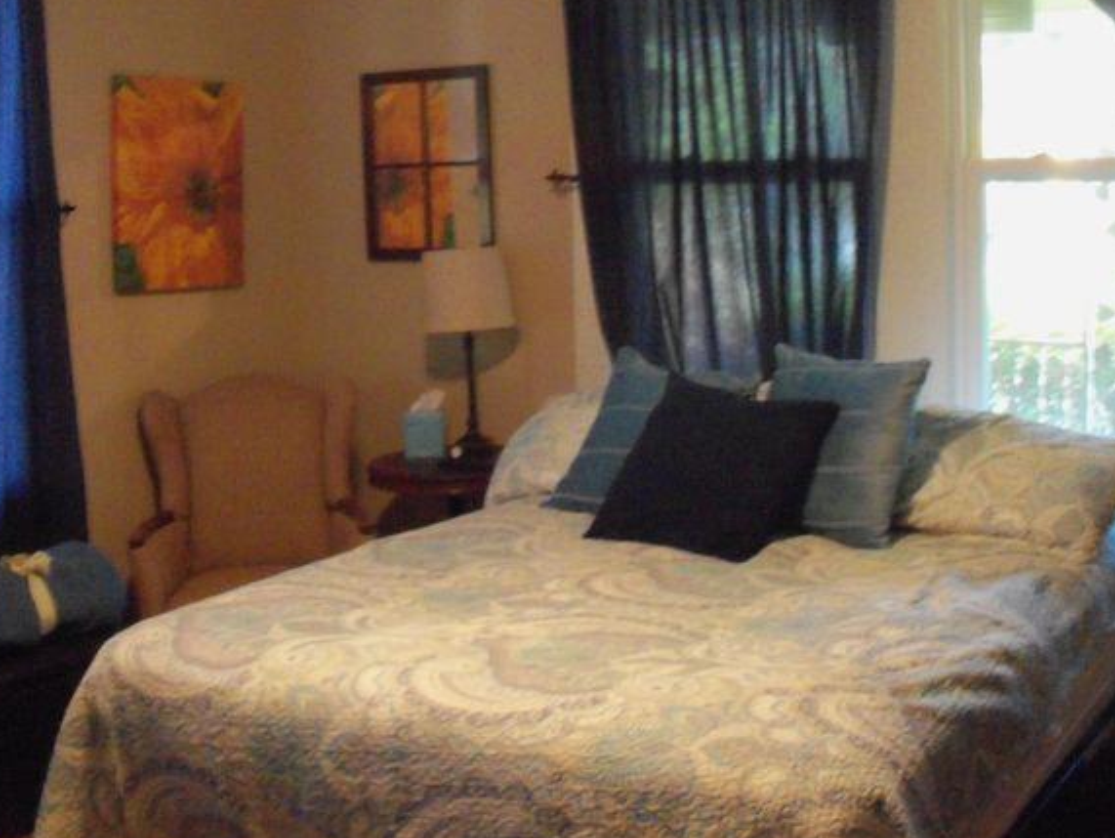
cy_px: 385
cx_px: 627
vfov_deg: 29.7
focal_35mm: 49
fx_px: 1579
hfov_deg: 38.8
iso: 400
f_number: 3
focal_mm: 6.3
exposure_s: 1/15
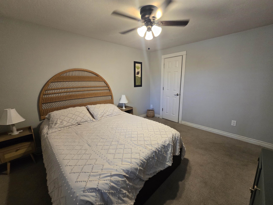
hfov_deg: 106.2
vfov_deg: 89.9
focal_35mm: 13
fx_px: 103
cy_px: 102
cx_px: 136
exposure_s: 1/60
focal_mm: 2.2
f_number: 2.2
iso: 320
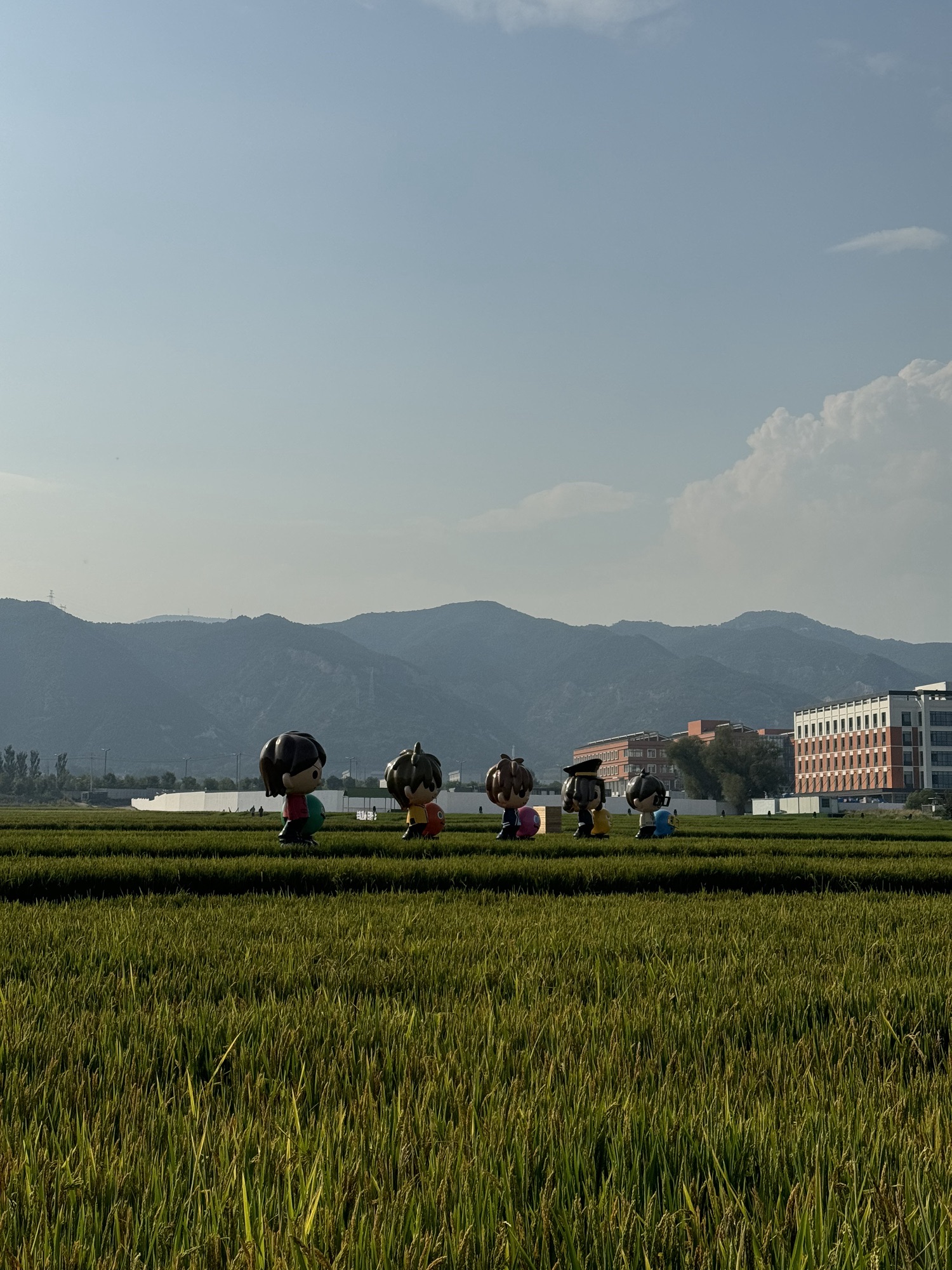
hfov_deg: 30.3
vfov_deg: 39.7
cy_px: 635
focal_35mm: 48
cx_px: 476
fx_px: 1760
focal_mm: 6.76
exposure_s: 1/10526
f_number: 1.78
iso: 64
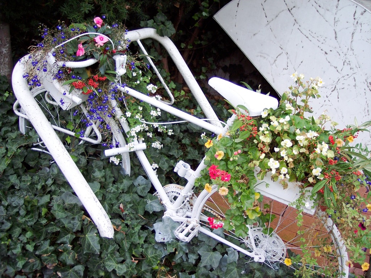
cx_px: 186
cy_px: 139
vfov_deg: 36.8
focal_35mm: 39
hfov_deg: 47.9
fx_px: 418
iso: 100
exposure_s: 1/90
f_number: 2.8
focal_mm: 8
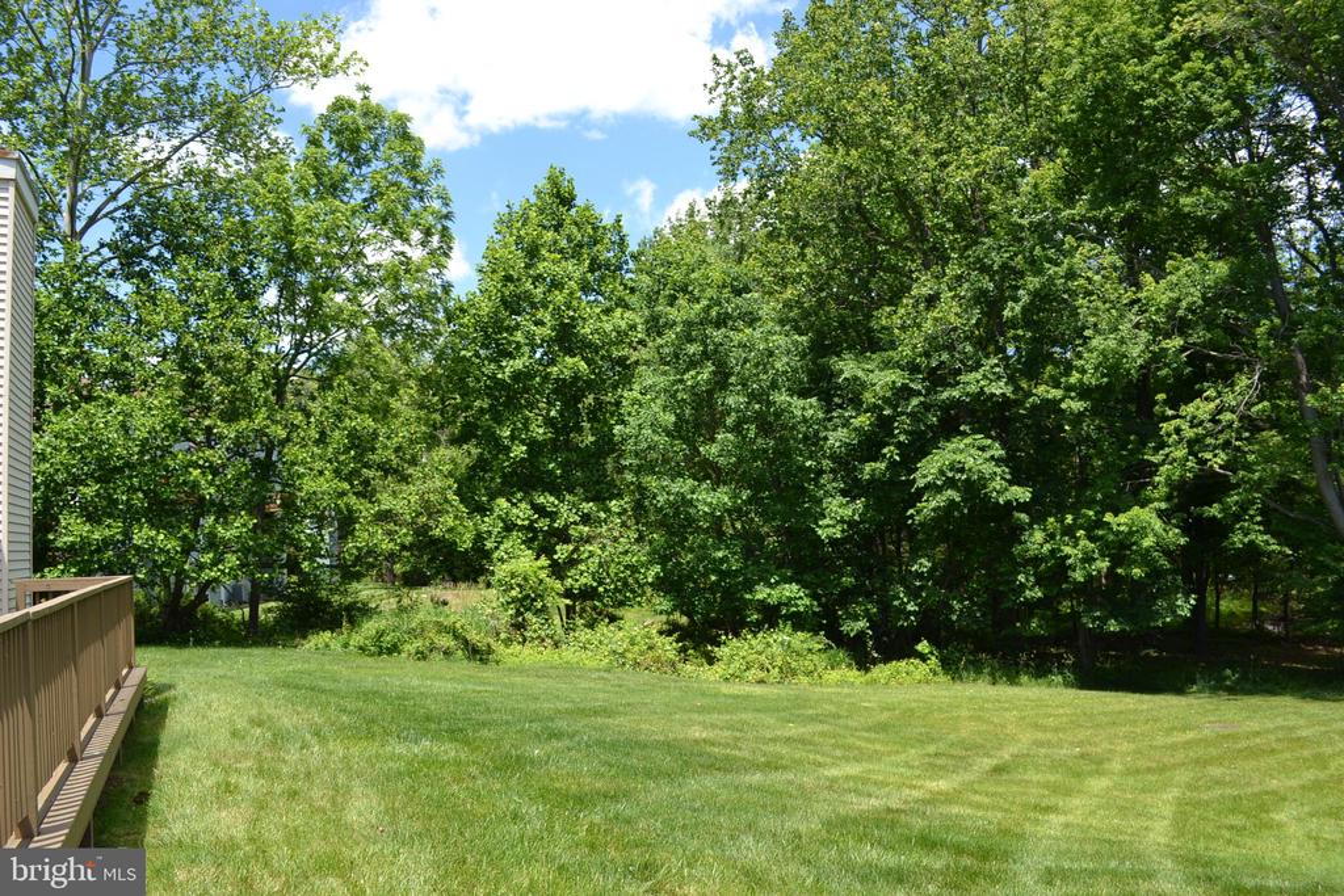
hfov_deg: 67.4
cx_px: 672
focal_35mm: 27
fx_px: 1008
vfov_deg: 47.9
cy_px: 448
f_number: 6.3
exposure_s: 1/200
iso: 100
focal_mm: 18
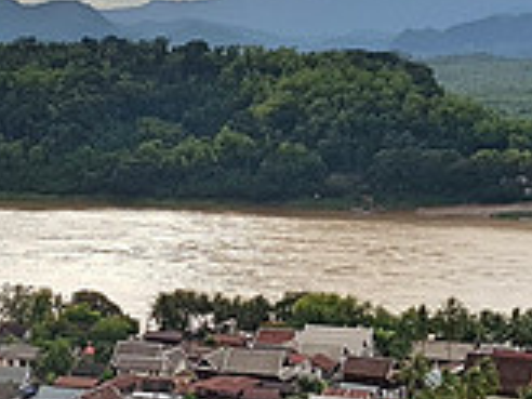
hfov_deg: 21.2
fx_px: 1414
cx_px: 188
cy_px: 190
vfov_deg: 16.1
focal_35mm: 92
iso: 40
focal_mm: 4.2
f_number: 1.7
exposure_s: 1/3888
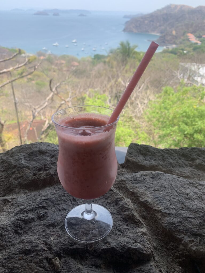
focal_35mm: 26
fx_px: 205
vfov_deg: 67.3
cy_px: 136
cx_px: 102
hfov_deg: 53.1
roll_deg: -2.0
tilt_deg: -29.7
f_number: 1.8
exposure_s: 1/981
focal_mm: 4.25
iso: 25
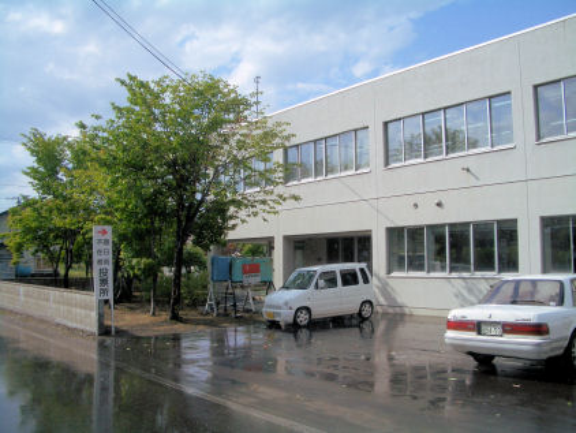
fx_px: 583
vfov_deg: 40.7
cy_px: 216
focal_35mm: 35
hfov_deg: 52.6
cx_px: 288
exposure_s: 1/1000
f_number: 4.3
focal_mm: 5.8
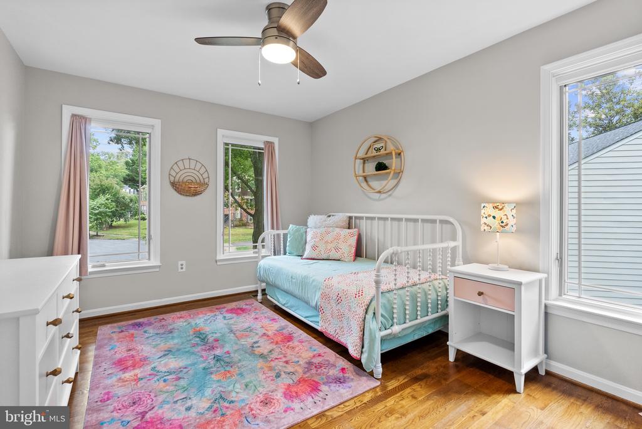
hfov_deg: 94.9
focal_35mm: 16
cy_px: 214
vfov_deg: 72.1
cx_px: 321
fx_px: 294
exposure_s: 1/25
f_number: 6.3
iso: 1600
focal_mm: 16.5
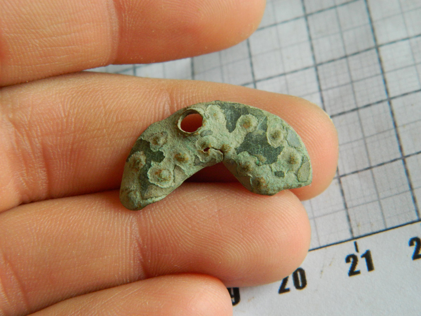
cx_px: 210
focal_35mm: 84
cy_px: 158
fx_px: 1021
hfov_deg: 23.3
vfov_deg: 17.6
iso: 250
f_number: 4.2
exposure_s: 1/60
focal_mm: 15.1
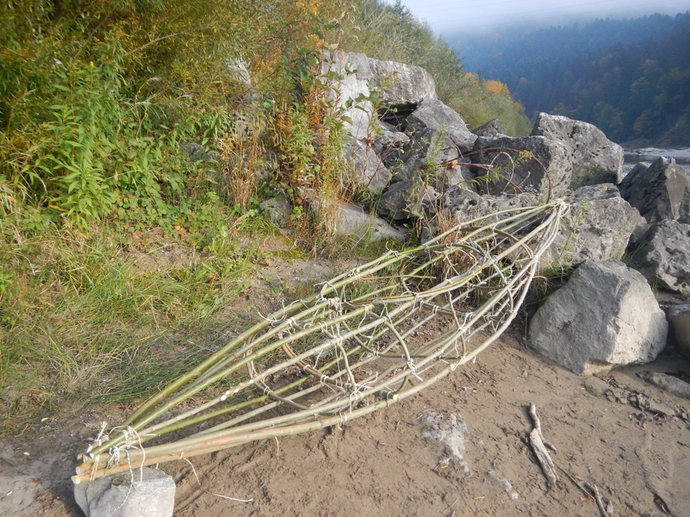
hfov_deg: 63.4
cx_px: 345
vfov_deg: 49.7
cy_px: 258
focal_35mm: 28
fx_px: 558
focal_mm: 5
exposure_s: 1/250
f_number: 3.9
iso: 220
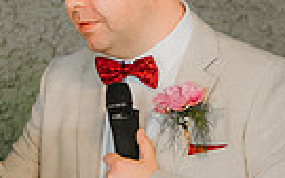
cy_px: 162
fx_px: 3095
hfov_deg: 5.3
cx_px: 70
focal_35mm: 399
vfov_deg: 3.3
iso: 800
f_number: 2
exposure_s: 1/250
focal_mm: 85
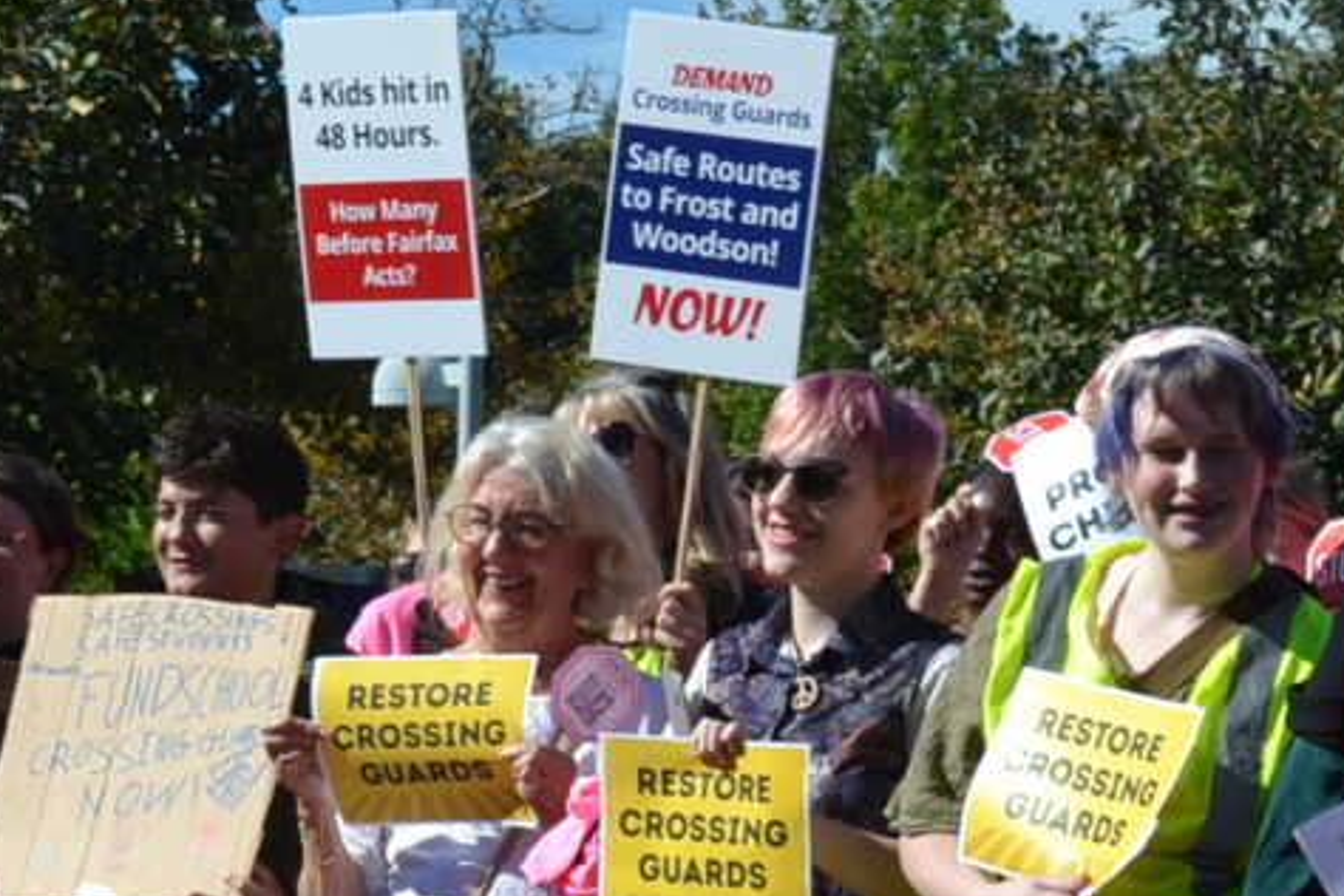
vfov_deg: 8.5
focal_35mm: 162
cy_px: 631
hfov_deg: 12.6
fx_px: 6048
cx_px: 1069
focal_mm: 32
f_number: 8
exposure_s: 1/250
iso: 100
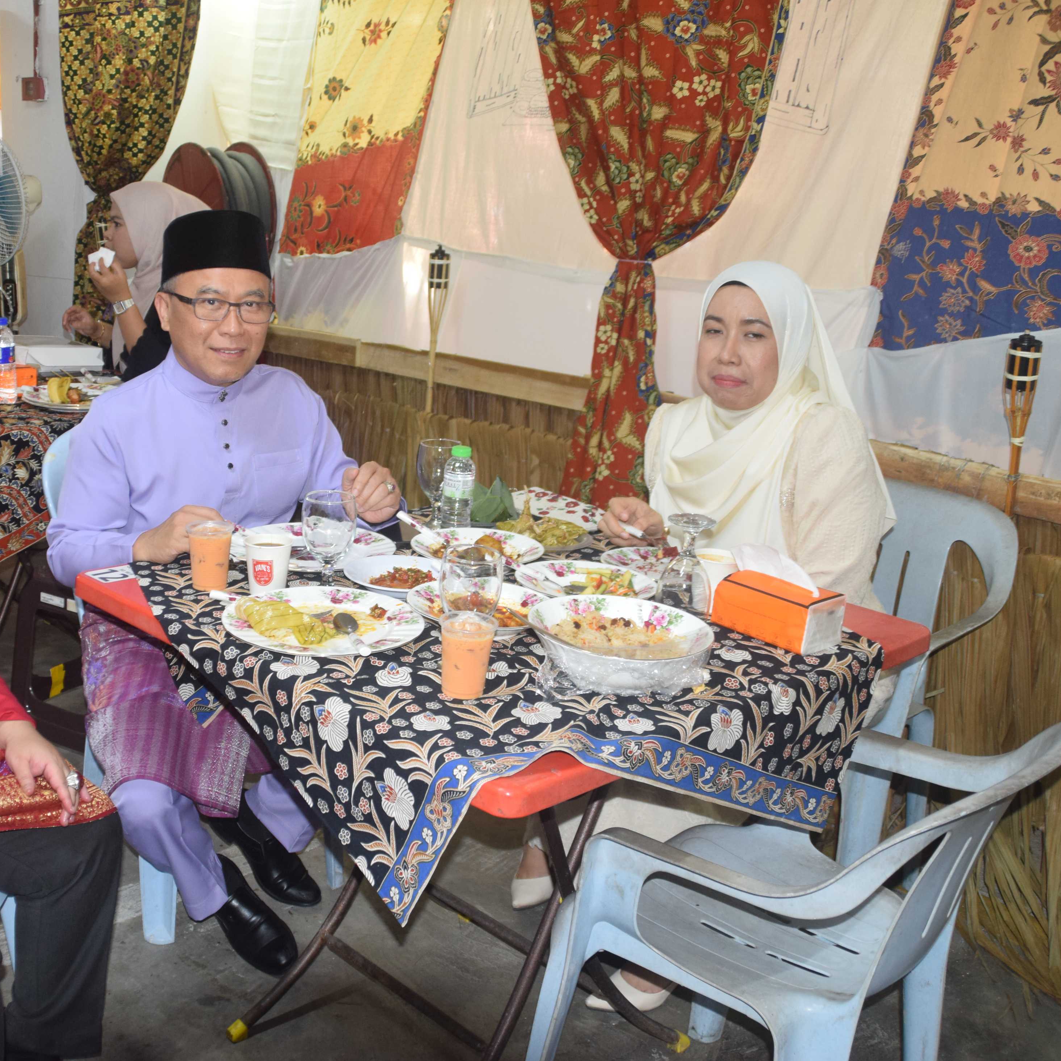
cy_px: 519
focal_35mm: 43
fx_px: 1491
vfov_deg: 39.2
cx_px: 281
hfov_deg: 38.3
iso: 800
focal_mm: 22
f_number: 4
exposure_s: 1/60
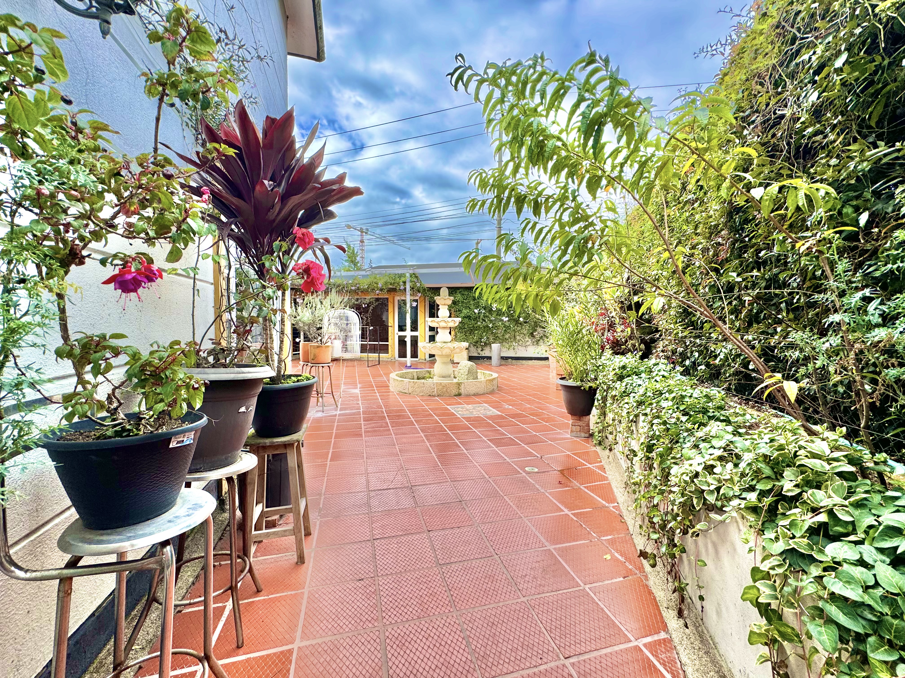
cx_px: 452
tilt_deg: -2.0
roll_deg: +0.1
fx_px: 366
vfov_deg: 85.7
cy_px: 339
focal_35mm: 14
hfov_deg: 102.1
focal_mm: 2.22
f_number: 2.2
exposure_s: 1/416
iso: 40
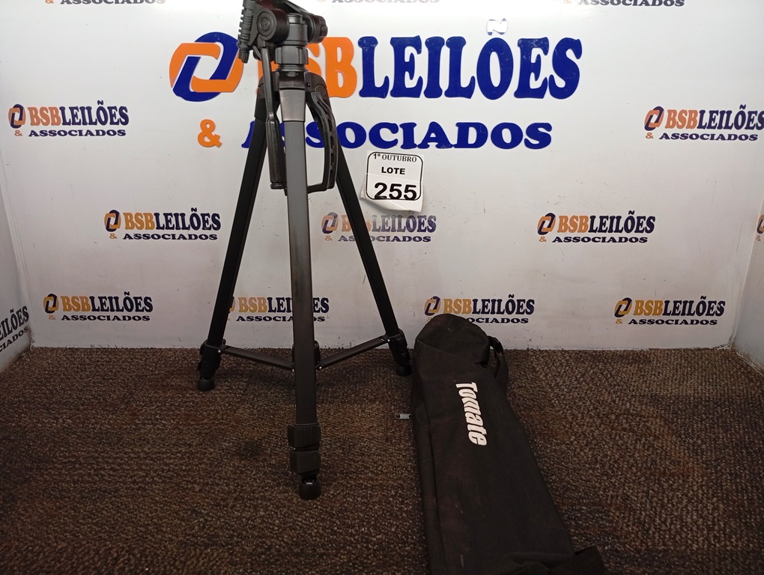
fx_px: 597
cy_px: 288
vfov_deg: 51.5
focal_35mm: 27
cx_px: 382
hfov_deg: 65.2
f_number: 1.8
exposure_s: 1/30
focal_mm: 3.98
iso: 252
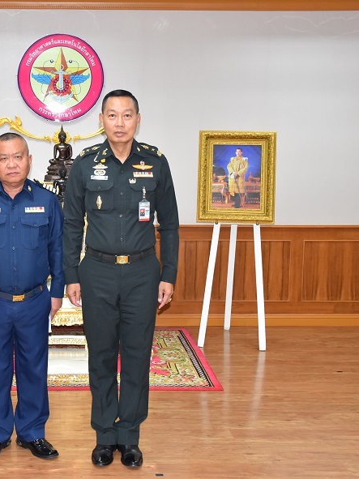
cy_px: 238
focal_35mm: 57
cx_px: 75
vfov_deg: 33.8
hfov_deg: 25.2
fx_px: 788
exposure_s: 1/80
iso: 800
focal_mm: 26
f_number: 4.5
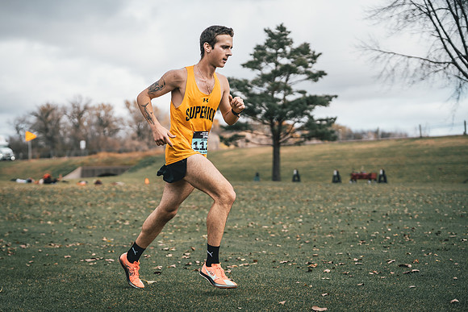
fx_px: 838
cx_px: 185
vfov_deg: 21.1
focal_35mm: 64
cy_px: 161
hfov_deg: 31.1
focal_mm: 53
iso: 200
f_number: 2
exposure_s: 1/3200
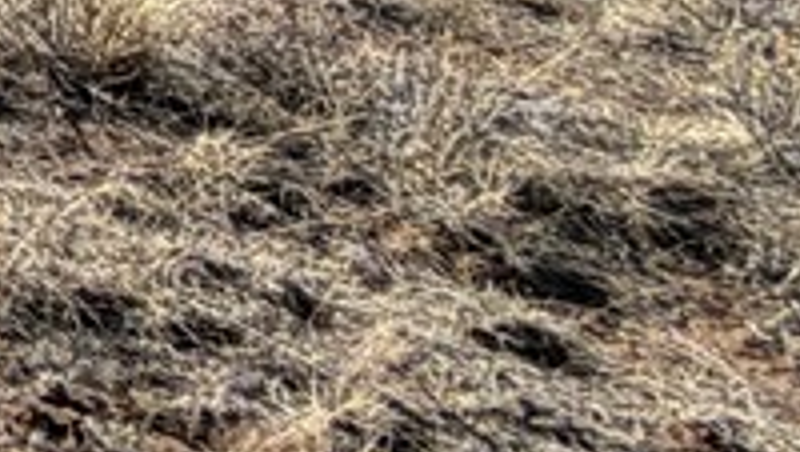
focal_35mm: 122
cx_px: -1912
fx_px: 2591
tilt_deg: +1.9
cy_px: -960
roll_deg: -0.4
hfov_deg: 9.9
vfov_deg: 8.3
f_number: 2.2
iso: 20
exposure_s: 1/841
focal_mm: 2.22
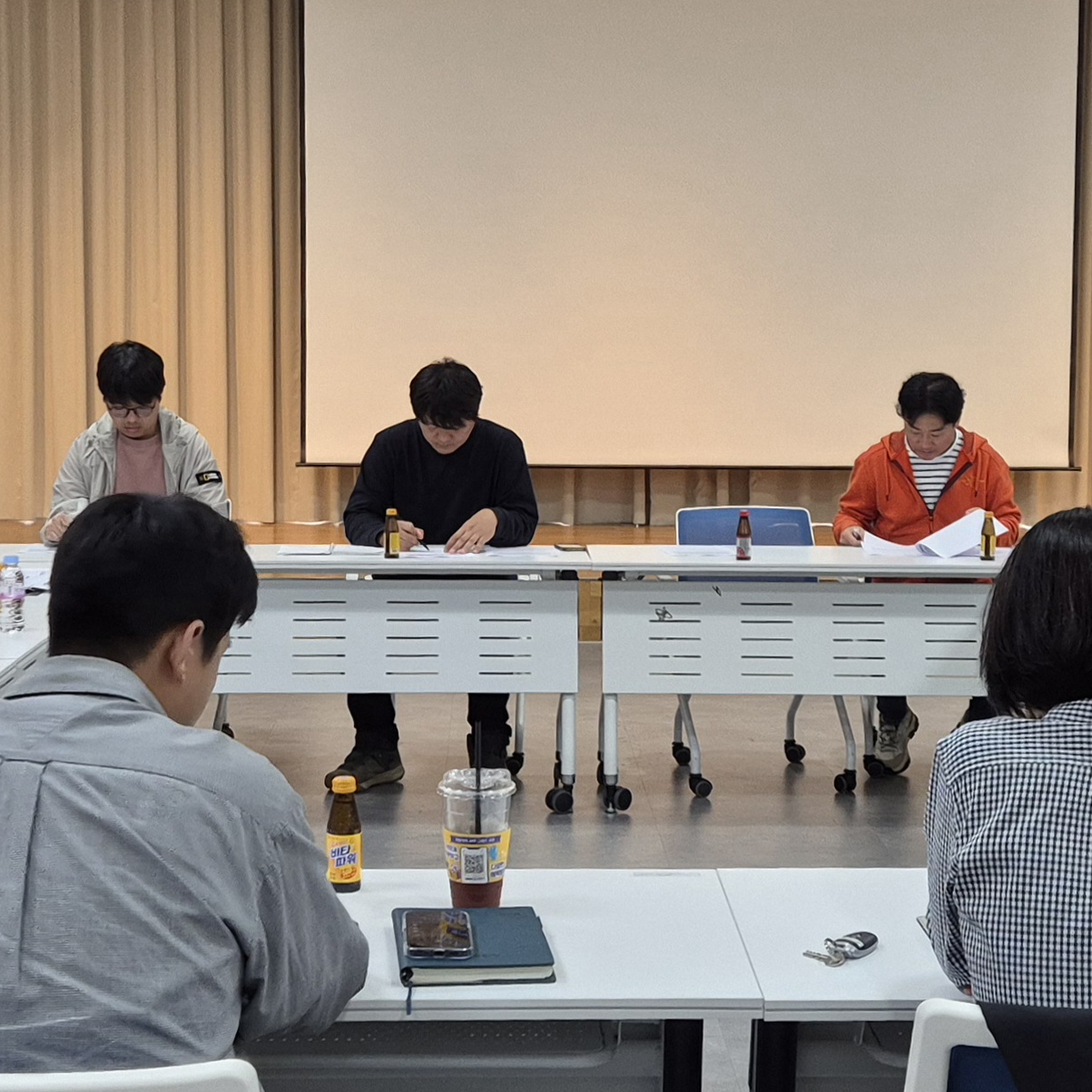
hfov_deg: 26.1
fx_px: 2356
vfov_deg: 26.1
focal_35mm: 66
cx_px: 625
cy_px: 458
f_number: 1.8
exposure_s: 1/120
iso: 160
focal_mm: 5.4
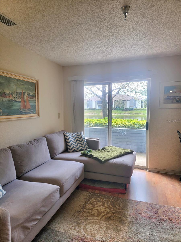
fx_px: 167
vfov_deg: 71.6
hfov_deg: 56.8
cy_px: 121
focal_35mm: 24
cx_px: 90
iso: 50
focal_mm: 6.7
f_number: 1.8
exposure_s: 1/120
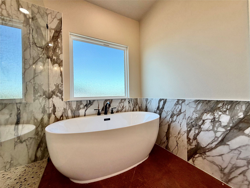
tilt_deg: +0.1
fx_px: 101
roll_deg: +1.3
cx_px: 125
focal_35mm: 14
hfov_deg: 102.1
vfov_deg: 85.7
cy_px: 94
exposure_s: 1/155
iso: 64
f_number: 2.2
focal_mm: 2.22
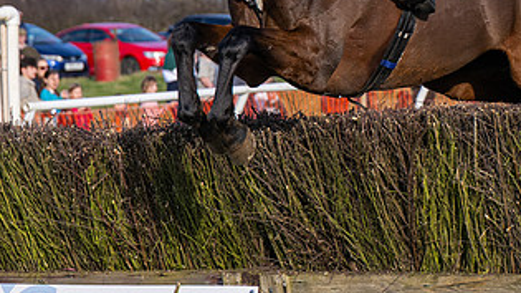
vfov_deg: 6.1
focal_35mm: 200
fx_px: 2762
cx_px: 277
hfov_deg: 10.8
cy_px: 7
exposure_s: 1/5000
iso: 400
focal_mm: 70
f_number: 2.8
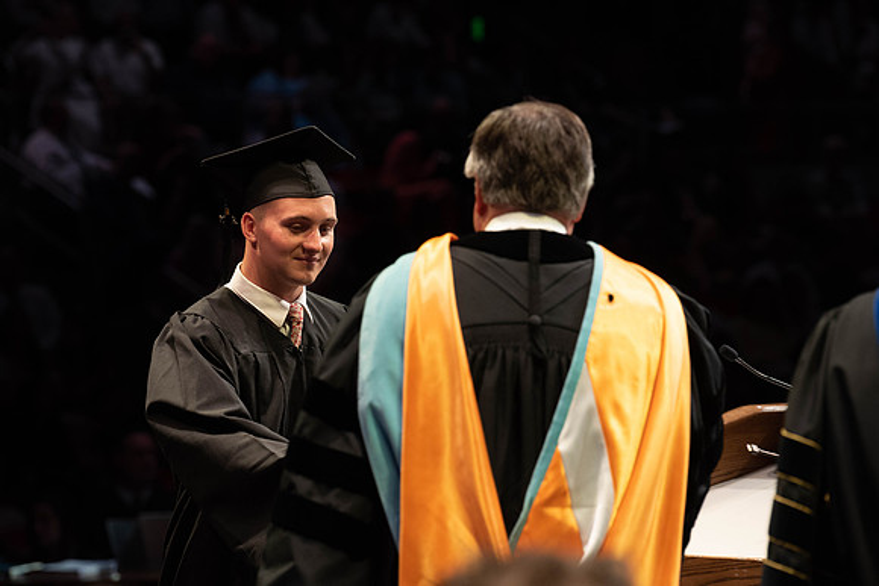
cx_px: 401
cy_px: 270
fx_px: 4282
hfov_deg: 11.7
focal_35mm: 175
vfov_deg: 7.8
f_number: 4.5
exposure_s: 1/320
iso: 1600
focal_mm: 160
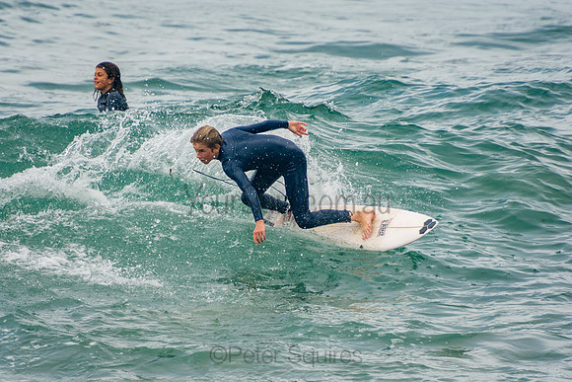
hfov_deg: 3.4
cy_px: 191
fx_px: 9535
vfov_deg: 2.3
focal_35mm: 600
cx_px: 286
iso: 250
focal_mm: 400
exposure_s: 1/1250
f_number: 5.6
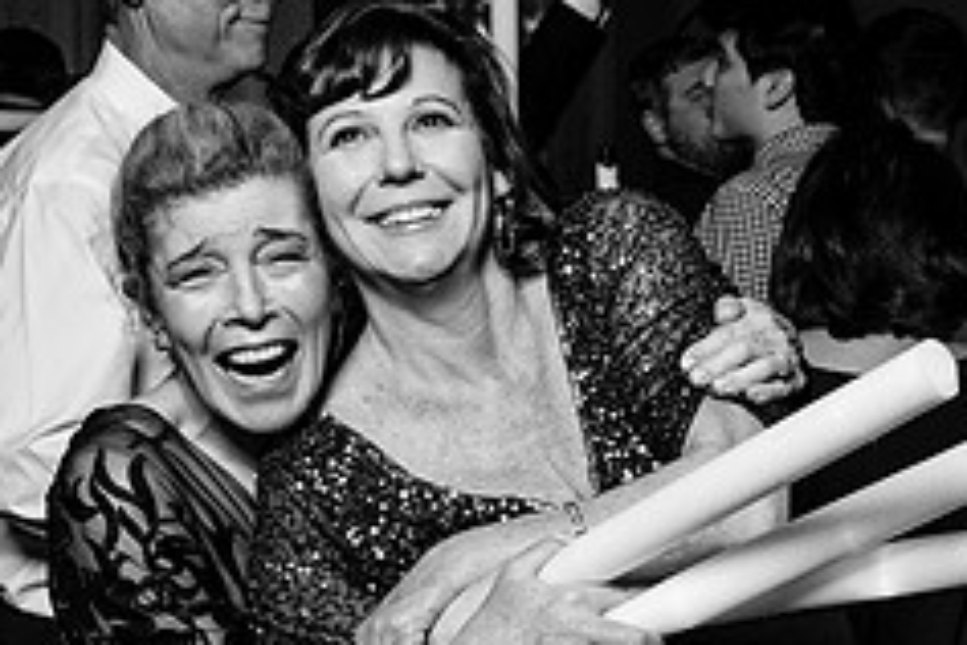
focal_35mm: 83
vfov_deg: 16.4
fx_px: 2229
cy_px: 422
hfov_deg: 24.3
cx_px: 698
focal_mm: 29
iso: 2000
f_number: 4
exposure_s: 1/200
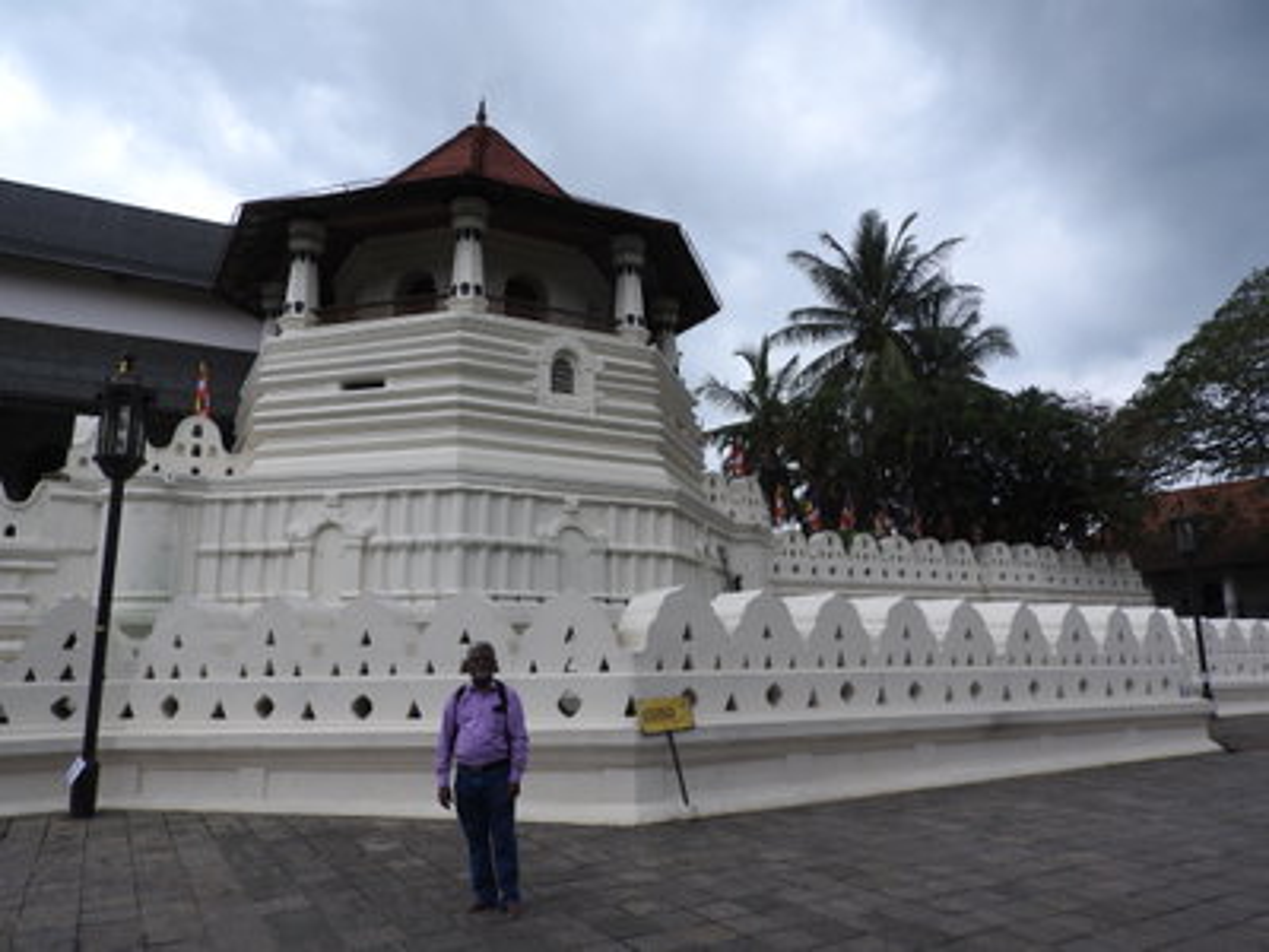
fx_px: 880
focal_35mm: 24
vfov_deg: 56.8
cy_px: 476
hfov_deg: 71.6
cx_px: 634
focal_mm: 4.3
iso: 100
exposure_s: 1/1250
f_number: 3.3
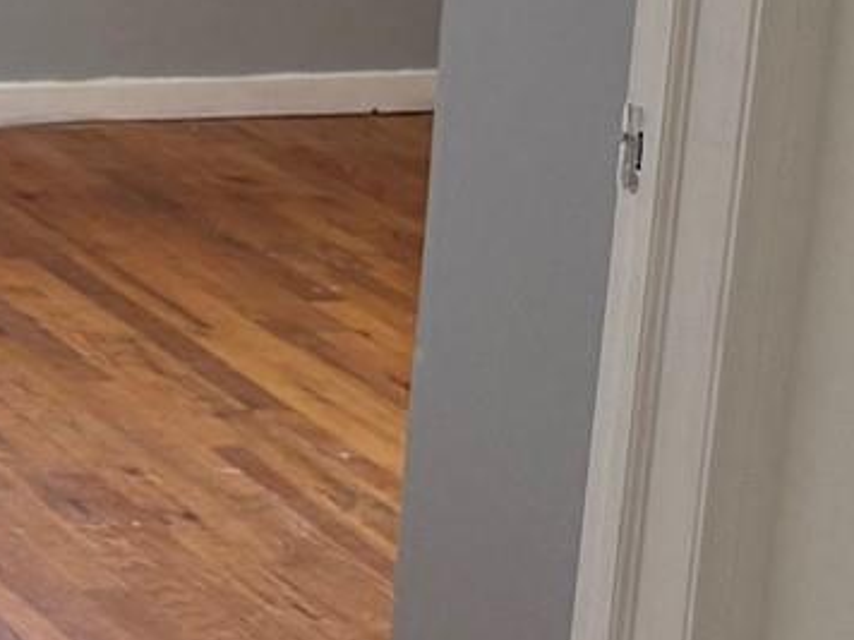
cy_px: 65
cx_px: -1487
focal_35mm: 138
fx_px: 3405
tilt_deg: -12.3
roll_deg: +2.4
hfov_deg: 10.9
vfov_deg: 10.7
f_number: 1.78
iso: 200
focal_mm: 6.76
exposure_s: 1/137
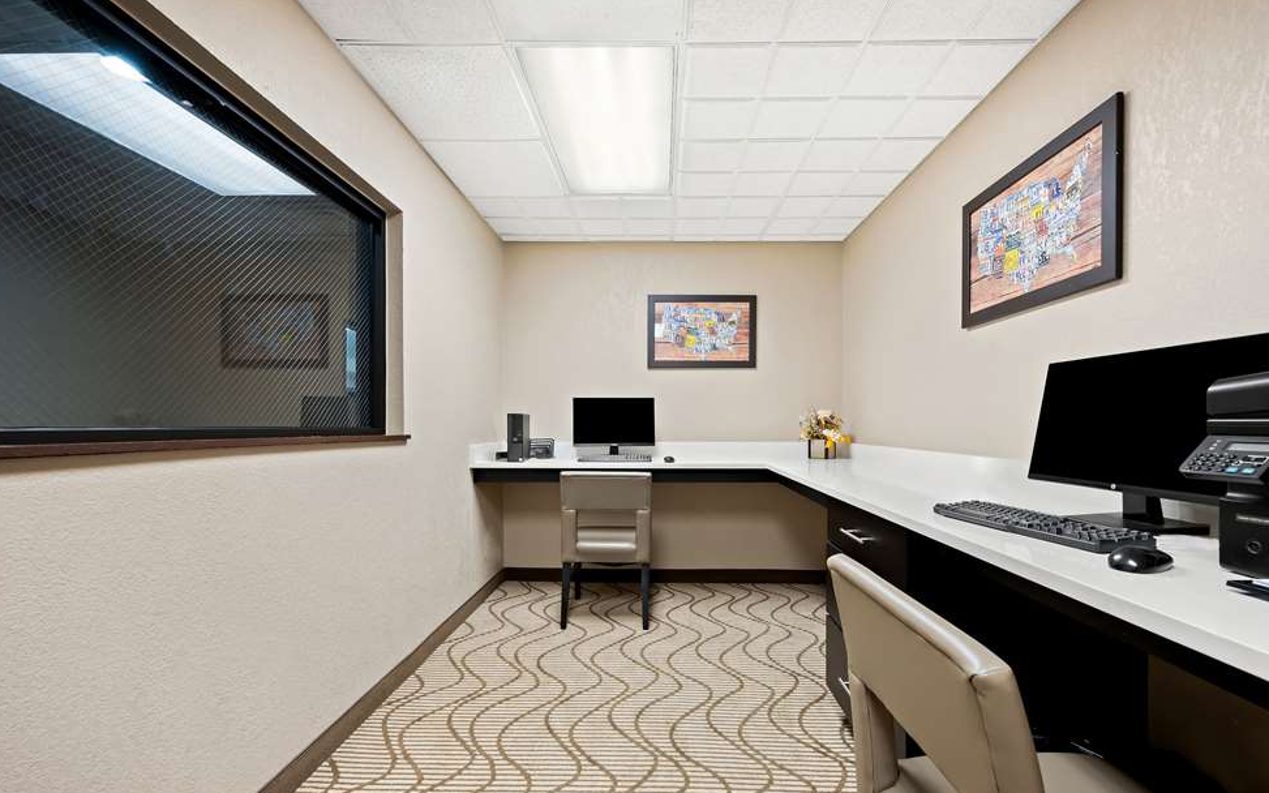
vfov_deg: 74.6
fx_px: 519
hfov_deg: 101.4
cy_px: 432
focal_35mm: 15
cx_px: 653
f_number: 8
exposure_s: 1/2.5
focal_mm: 14
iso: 400
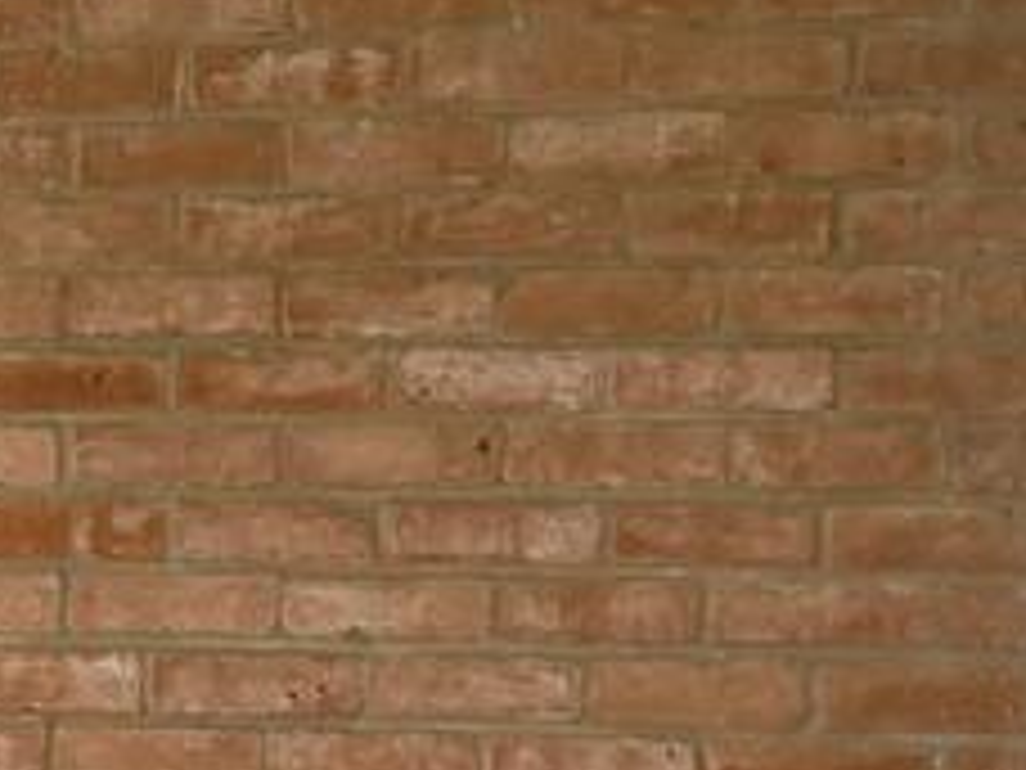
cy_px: 662
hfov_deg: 15.6
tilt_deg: -4.9
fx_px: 3201
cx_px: -824
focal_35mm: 108
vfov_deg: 13.6
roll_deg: -0.5
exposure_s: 1/60
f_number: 1.78
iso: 200
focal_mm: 6.76
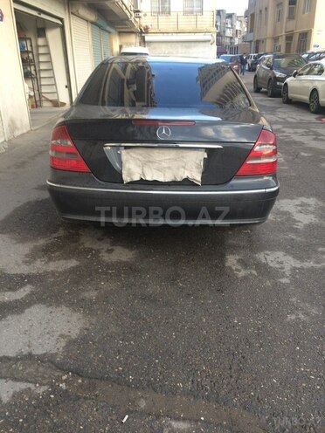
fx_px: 363
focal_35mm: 29
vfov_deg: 61.7
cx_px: 162
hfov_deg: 48.2
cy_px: 216
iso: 40
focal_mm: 4.15
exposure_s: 1/100
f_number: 2.2
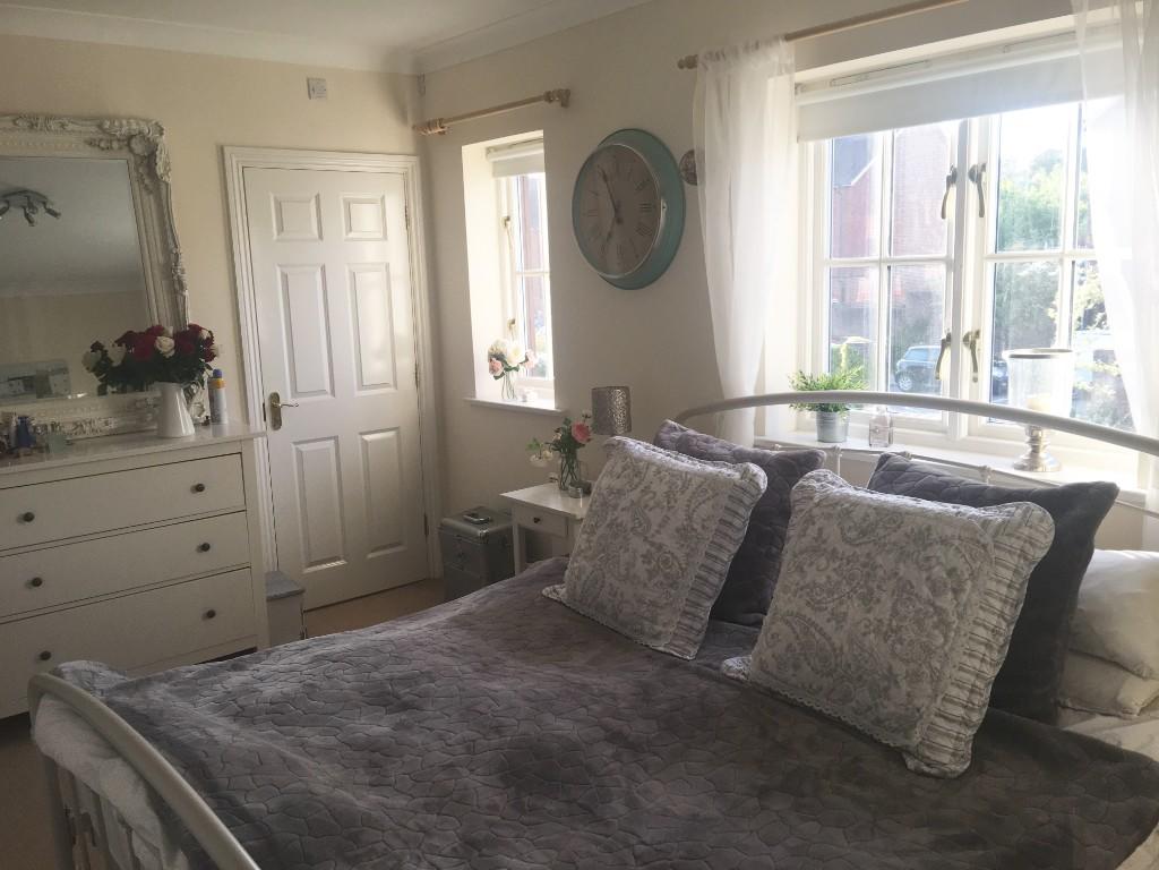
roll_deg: +1.9
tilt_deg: -8.9
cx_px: 580
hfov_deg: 61.7
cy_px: 435
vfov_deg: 48.2
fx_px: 971
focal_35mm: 29
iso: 40
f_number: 2.2
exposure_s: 1/100
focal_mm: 4.15
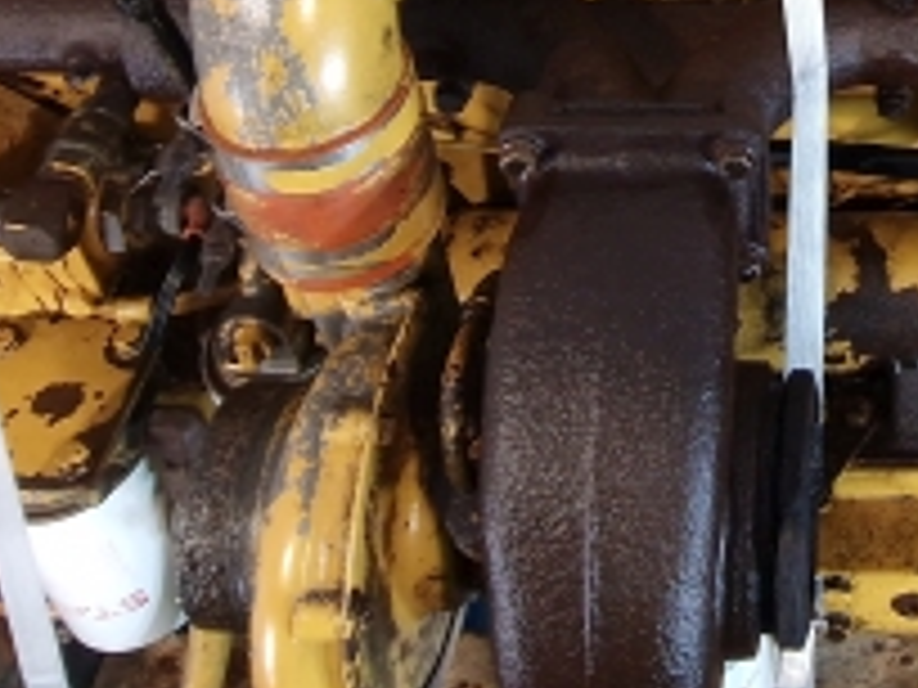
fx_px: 1352
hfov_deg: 33.7
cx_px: 950
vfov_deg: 25.7
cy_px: -126
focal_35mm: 51
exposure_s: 1/33
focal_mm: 2.2
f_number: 2.2
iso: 100
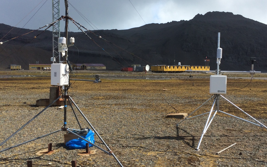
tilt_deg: -1.5
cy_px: 81
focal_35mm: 39
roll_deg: +0.6
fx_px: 284
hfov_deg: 50.3
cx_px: 149
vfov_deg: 32.8
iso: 32
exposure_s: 1/2933
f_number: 2.2
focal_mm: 4.15
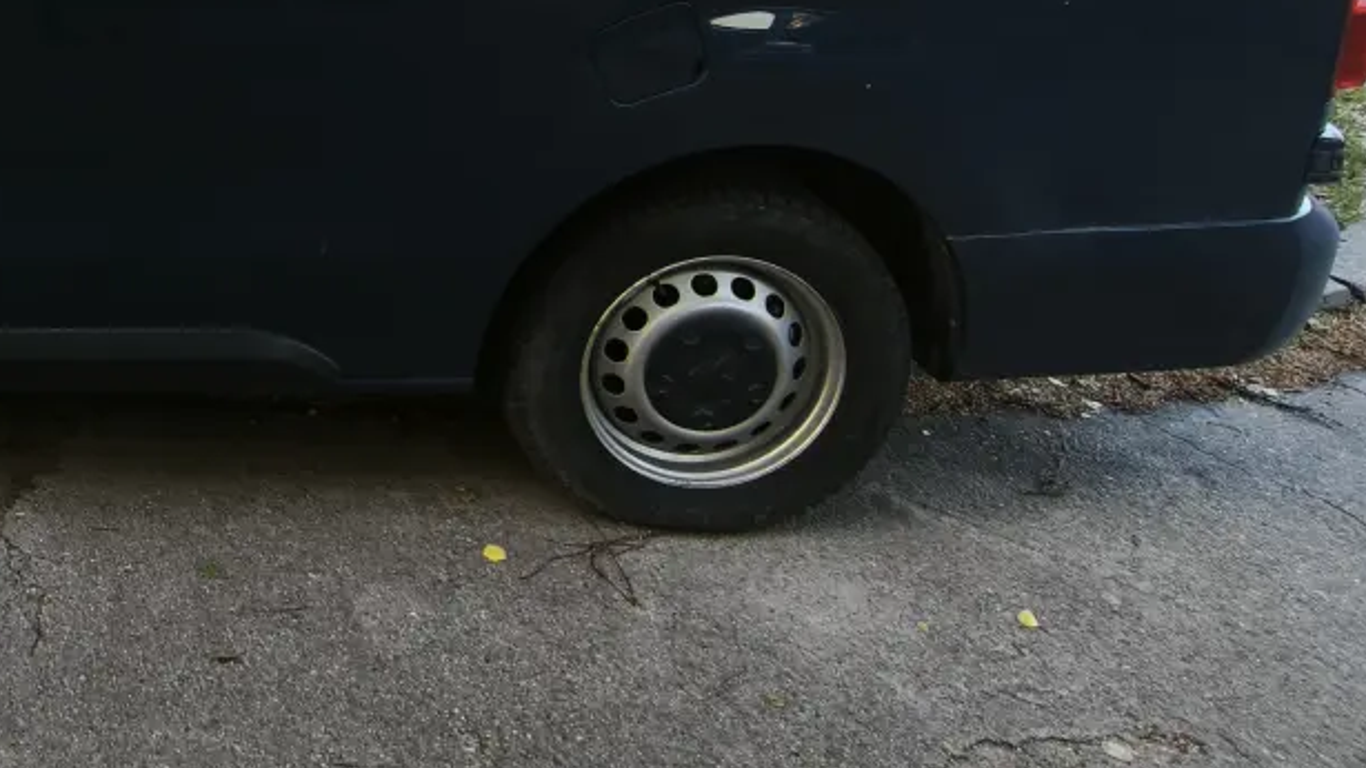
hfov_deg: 48.0
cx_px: 2
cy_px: -98
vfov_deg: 30.6
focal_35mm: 34
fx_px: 1232
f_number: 2.2
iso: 80
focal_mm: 1.91
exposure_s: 1/50
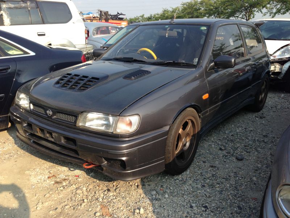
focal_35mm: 33
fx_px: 276
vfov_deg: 42.9
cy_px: 109
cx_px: 145
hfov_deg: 55.4
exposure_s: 1/669
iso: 50
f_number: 2.4
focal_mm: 4.13
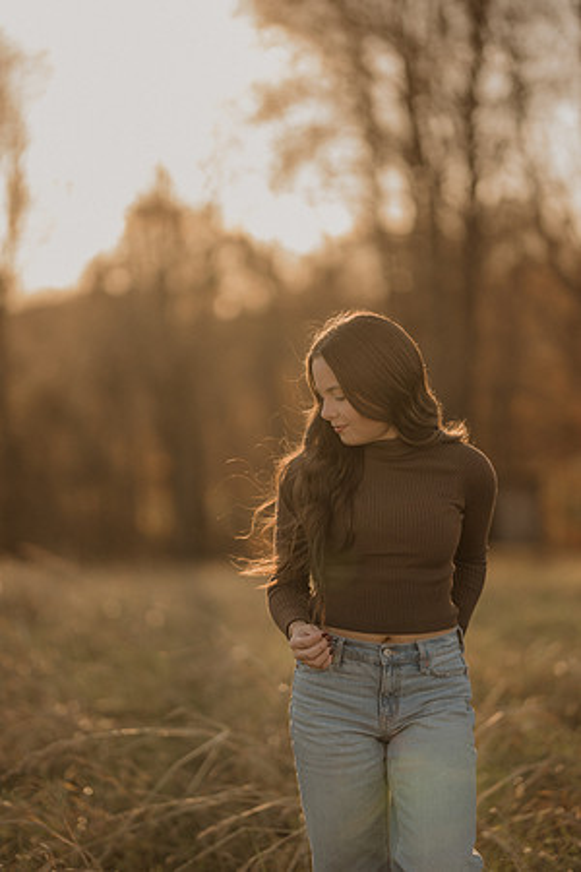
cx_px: 290
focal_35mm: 85
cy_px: 436
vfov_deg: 23.9
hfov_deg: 16.1
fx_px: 2058
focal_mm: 85
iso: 200
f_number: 1.4
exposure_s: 1/1600
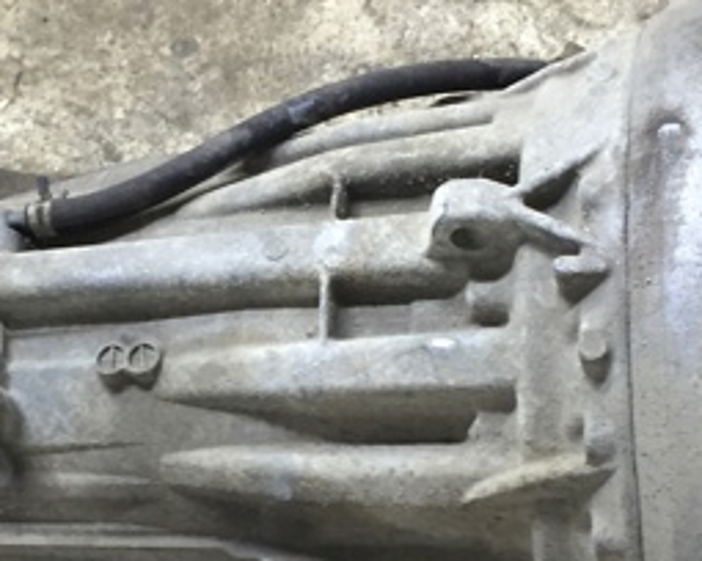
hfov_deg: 26.8
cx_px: 377
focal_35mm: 71
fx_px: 1475
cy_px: 468
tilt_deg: -62.7
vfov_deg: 21.2
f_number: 2.2
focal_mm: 4.15
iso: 125
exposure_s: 1/33
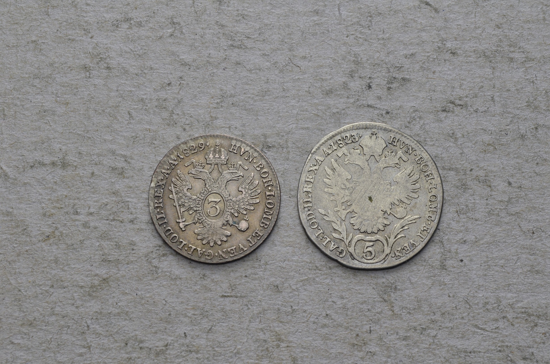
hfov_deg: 24.7
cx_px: 275
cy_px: 182
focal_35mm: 82
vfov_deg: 16.5
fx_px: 1258
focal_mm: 55
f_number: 14
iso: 400
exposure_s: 1/250
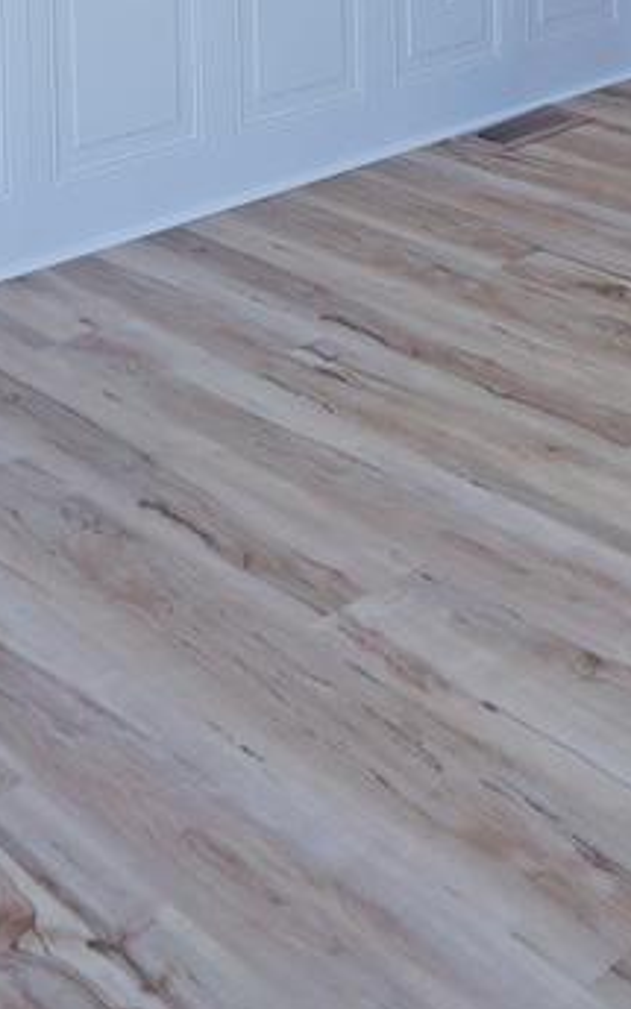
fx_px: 1761
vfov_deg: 26.1
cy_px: -381
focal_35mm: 64
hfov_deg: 19.8
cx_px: 596
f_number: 3.2
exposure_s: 1/40
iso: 100
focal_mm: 10
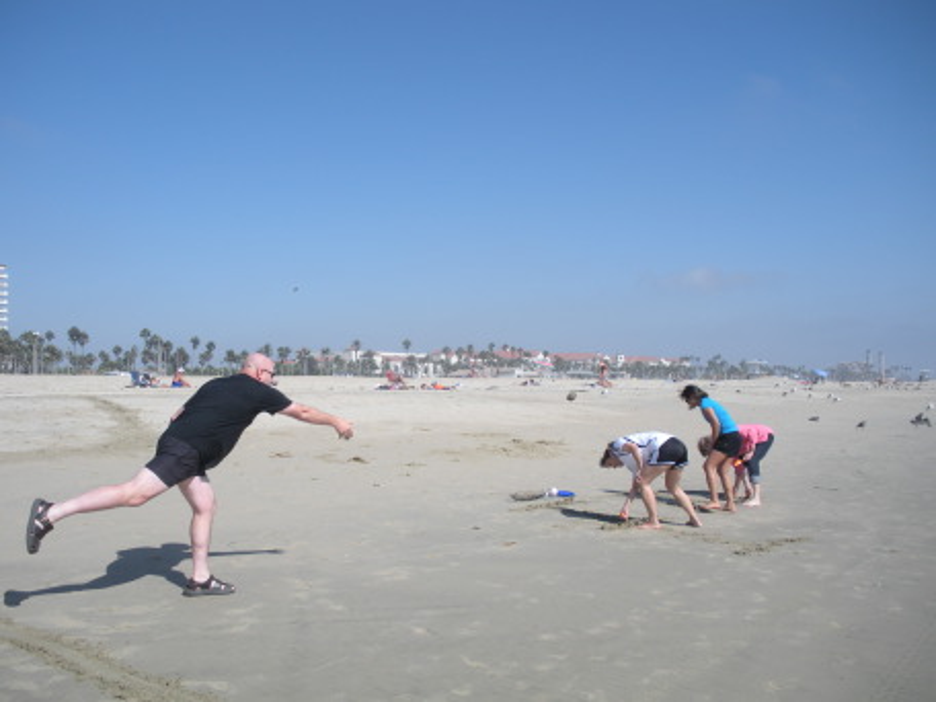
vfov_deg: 39.7
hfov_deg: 51.4
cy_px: 351
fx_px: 973
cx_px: 468
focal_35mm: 36
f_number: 3.5
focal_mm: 6.3
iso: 64
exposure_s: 1/833
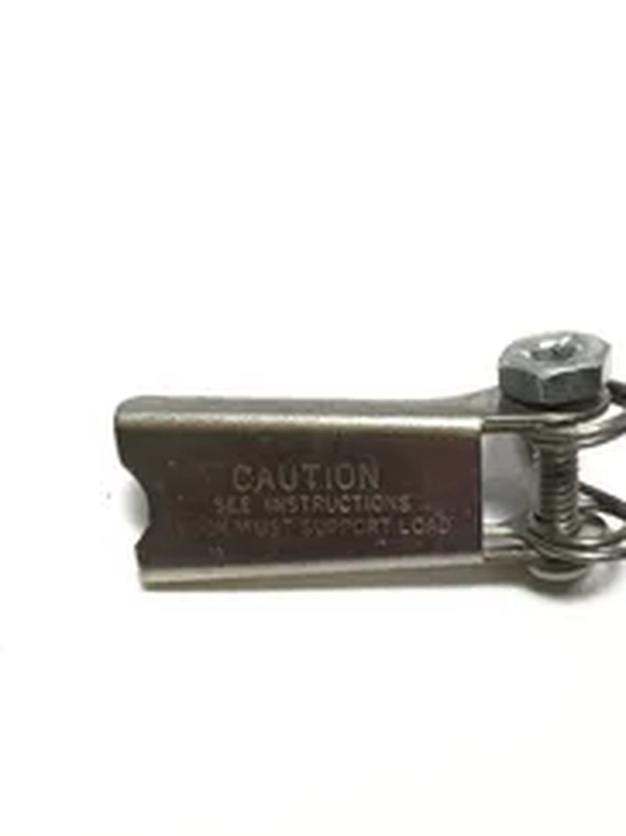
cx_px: 341
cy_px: 523
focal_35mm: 51
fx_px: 1231
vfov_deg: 37.3
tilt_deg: -65.8
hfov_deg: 28.5
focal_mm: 3.3
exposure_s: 1/120
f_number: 2.4
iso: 32
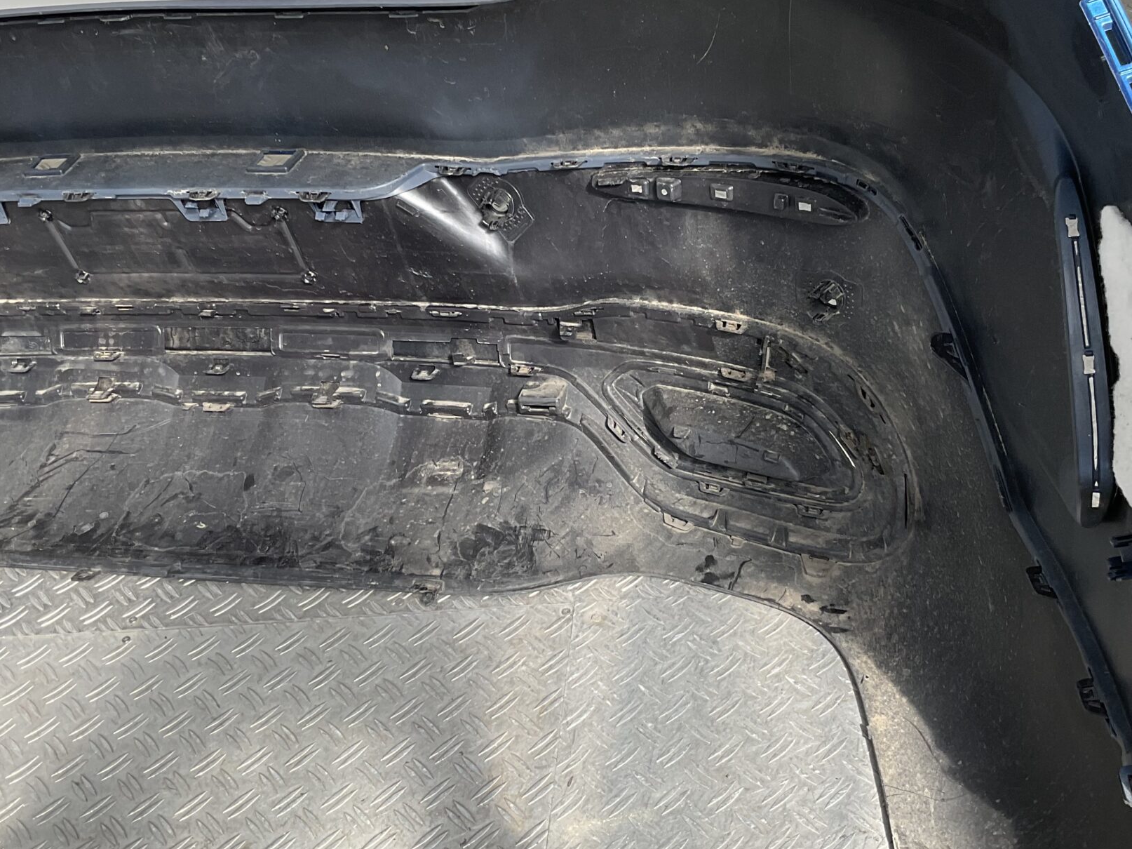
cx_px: 605
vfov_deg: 31.5
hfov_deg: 41.2
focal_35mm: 46
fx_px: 1504
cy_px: 369
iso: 16
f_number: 1.8
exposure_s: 1/248
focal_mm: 3
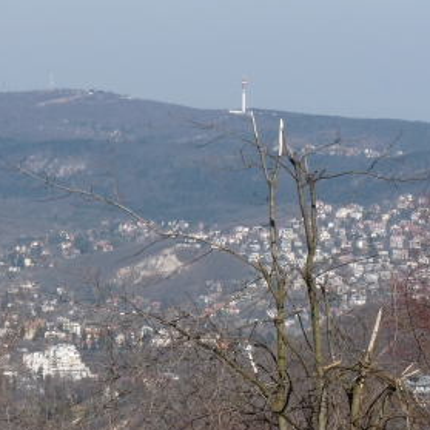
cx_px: 217
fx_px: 2305
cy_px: 205
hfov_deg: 10.7
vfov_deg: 10.7
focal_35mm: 164
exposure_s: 1/400
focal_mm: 14.4
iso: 100
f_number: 5.6
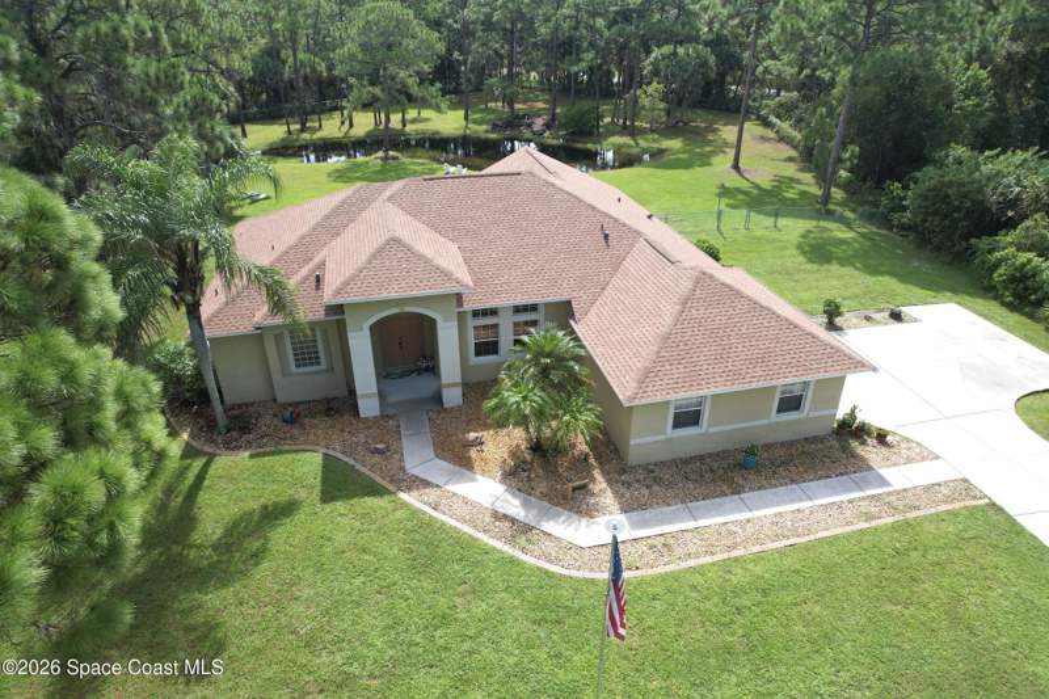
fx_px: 641
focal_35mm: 22
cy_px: 350
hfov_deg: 78.6
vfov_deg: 57.2
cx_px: 524
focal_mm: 8.38
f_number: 2.8
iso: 100
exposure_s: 1/800
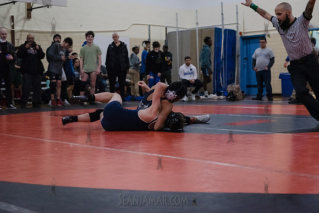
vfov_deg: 24.2
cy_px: 106
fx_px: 496
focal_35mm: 56
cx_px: 160
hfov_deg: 35.6
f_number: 3.2
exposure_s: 1/400
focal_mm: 56
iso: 8000
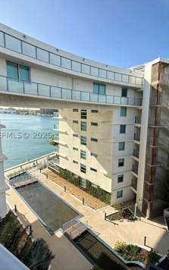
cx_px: 121
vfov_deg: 85.0
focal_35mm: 20
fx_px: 147
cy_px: 135
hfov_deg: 57.5
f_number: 2.2
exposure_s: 1/1534
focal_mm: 2.22
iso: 50
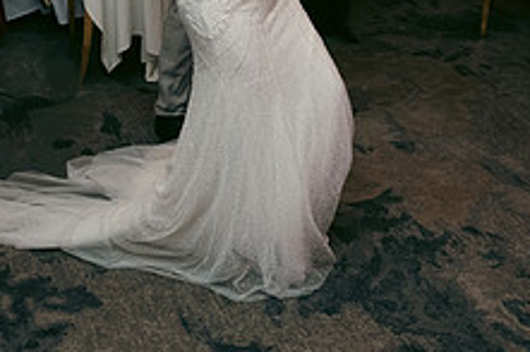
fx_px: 927
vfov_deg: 20.0
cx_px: 257
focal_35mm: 63
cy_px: -85
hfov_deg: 31.9
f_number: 3.5
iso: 800
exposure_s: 1/160
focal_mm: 24
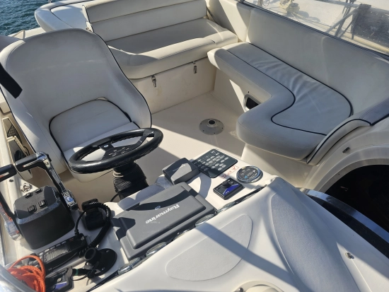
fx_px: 259
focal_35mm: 23
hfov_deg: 73.9
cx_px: 194
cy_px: 146
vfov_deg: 58.9
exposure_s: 1/1019
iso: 10
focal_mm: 6.3
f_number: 1.7
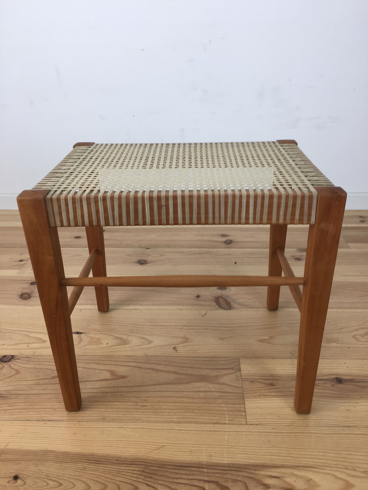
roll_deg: +1.2
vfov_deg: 61.7
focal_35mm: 29
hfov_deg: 48.2
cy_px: 245
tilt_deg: -26.8
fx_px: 411
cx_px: 184
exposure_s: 1/50
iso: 32
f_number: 2.2
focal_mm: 4.15
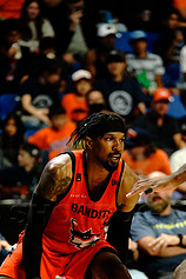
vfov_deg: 8.0
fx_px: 1984
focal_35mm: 256
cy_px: 210
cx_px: 128
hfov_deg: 5.4
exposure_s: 1/1600
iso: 5000
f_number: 2.8
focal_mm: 135
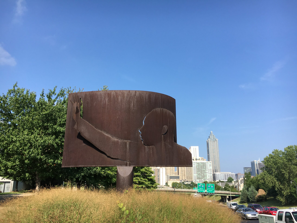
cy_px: 112
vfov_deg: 48.2
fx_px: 249
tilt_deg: +13.8
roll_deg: +0.1
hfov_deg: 61.7
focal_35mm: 29
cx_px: 148
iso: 25
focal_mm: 4.15
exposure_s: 1/1261
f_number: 2.2
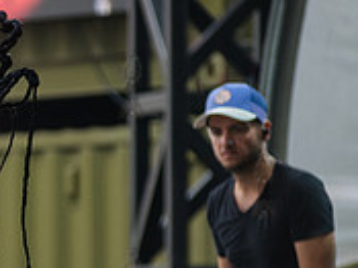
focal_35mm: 639
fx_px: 6604
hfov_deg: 3.1
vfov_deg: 2.3
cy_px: 183
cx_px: -133
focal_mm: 200
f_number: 4
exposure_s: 1/320
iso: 1000
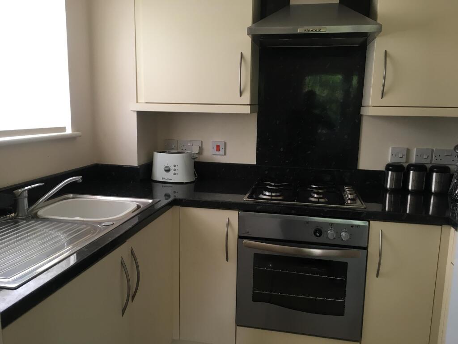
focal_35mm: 29
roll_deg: -1.0
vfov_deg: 48.2
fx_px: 384
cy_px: 172
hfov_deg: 61.7
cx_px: 229
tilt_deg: -10.0
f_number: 2.2
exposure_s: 1/33
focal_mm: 4.15
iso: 80
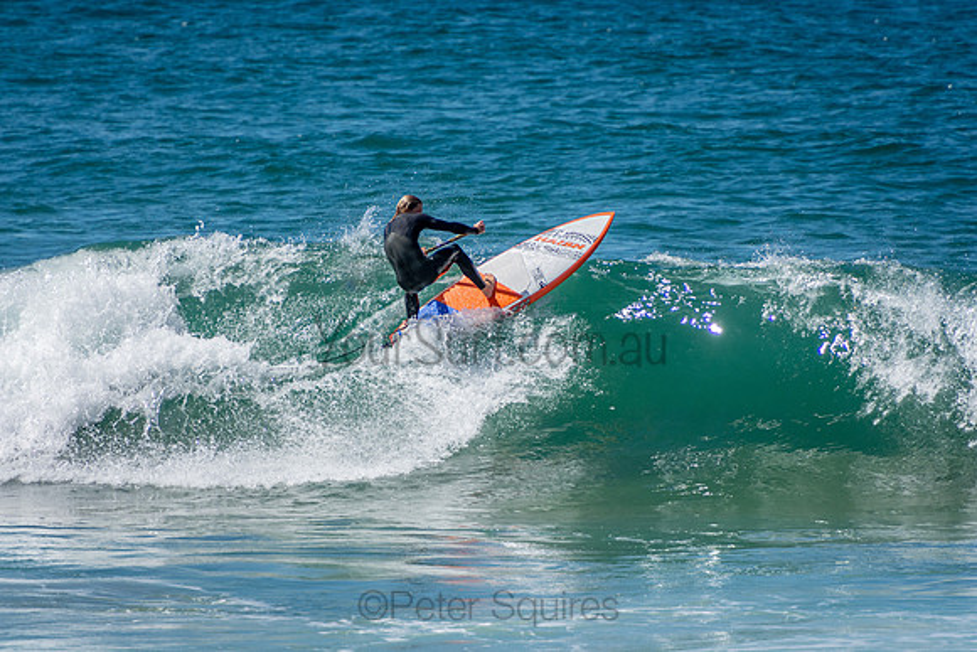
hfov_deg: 3.4
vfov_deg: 2.3
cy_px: 326
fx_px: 16286
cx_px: 488
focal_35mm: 600
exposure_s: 1/2000
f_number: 5.6
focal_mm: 400
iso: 320
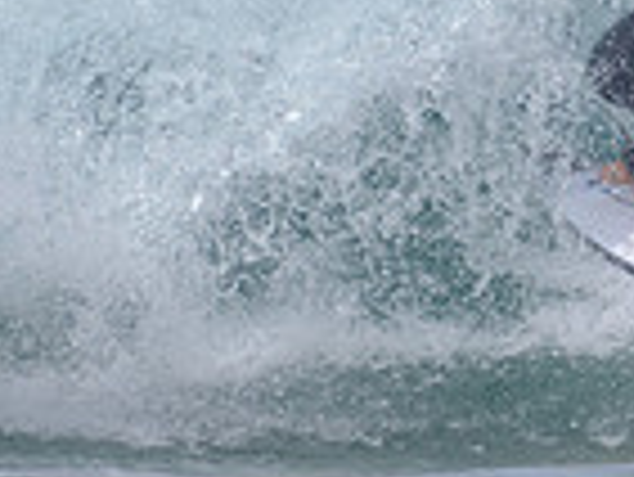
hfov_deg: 0.8
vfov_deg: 0.6
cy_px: 90
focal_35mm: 2428
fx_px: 44507
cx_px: 1046
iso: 100
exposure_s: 1/2000
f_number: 5.6
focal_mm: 500
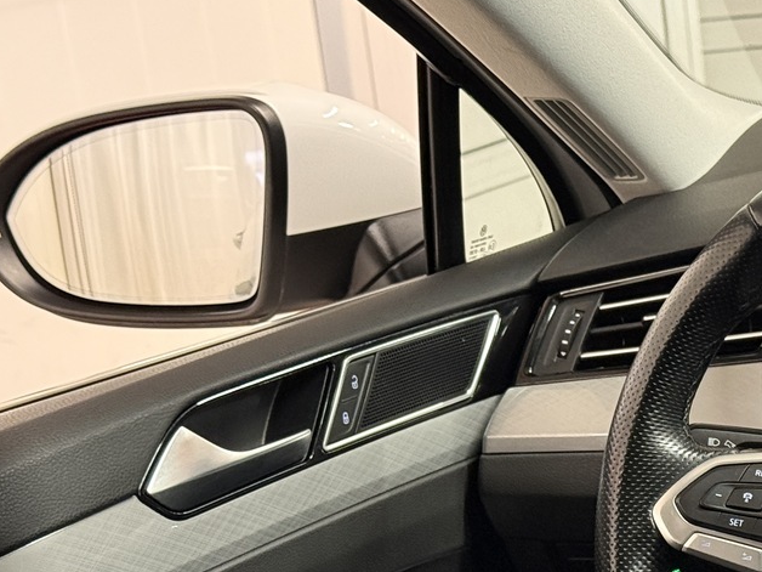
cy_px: 550
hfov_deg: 17.5
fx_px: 2421
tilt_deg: -18.3
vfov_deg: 13.3
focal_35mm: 110
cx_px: 764
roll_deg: +5.5
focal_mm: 6.76
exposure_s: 1/36
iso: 400
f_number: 1.78
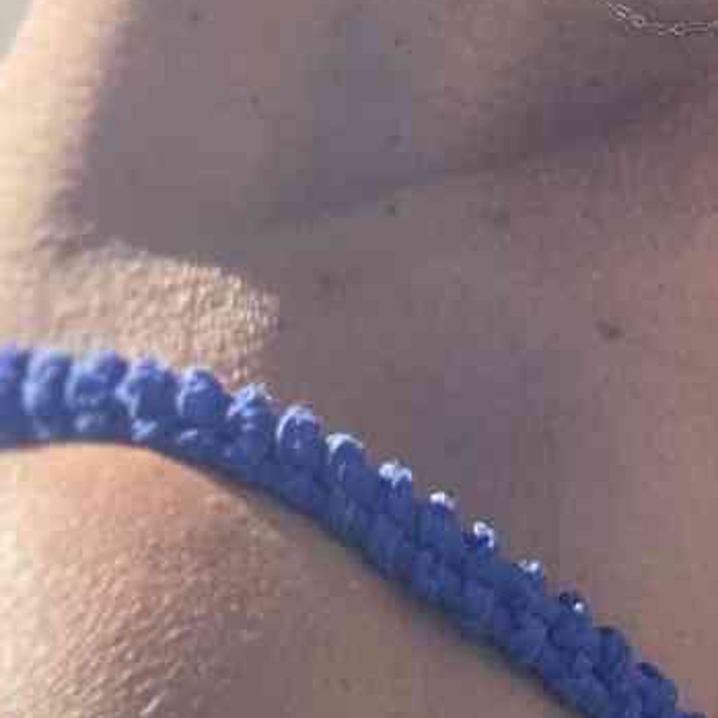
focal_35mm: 164
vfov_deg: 9.3
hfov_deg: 10.5
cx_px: 795
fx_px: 3849
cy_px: -1147
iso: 25
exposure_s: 1/651
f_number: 2.2
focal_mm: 2.71
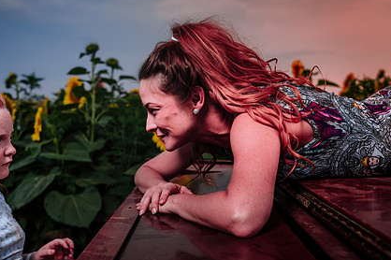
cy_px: 171
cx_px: 148
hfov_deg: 45.1
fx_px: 467
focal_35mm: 43
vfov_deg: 30.9
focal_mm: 29
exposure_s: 1/160
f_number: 3.2
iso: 64
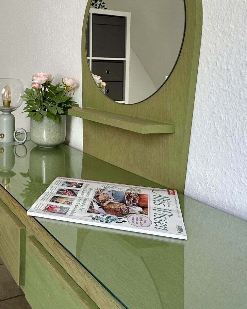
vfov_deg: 48.2
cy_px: 102
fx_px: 338
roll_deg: -0.5
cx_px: 40
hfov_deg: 38.2
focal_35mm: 37
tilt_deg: -5.5
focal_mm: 2.22
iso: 50
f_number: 2.2
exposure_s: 1/99
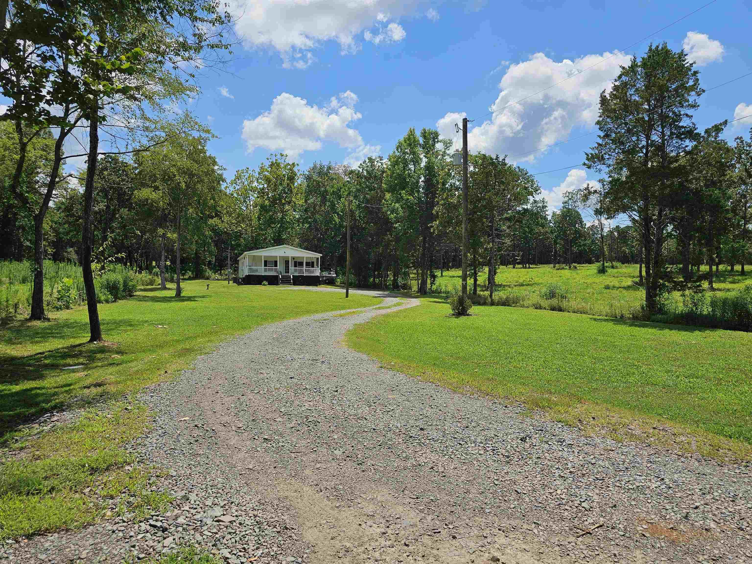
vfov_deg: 58.9
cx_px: 376
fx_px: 500
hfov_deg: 73.9
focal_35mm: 23
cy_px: 282
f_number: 1.7
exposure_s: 1/1276
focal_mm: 6.3
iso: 10
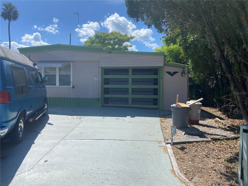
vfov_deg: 53.1
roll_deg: -1.1
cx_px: 124
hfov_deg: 67.3
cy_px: 93
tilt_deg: -5.0
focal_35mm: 26
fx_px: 186
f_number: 1.8
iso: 32
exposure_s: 1/3610
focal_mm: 4.25
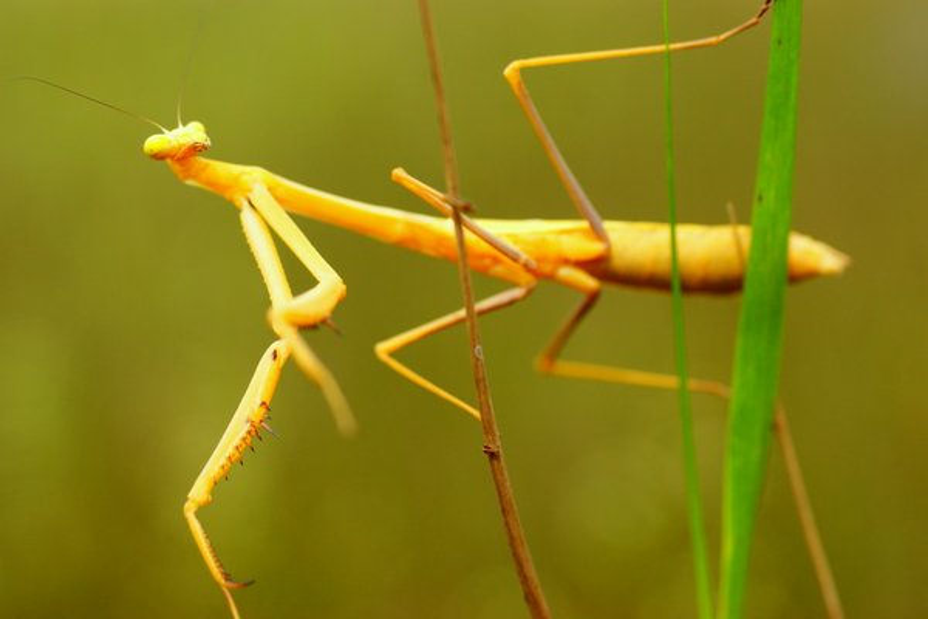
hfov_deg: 27.0
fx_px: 1933
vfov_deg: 18.2
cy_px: 310
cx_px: 464
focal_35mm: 75
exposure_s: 1/2000
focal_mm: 50
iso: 400
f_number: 4
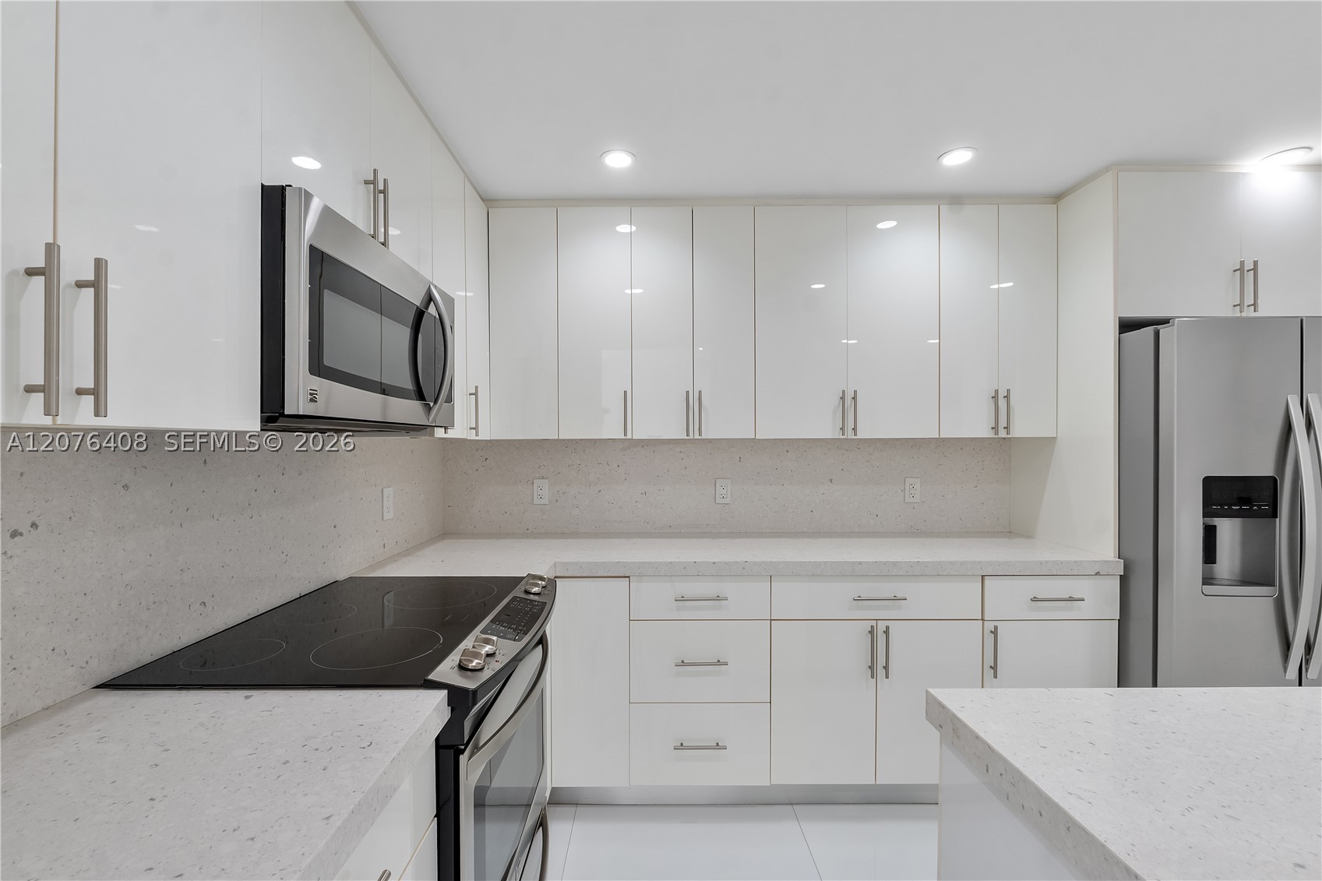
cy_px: 440
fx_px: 551
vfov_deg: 77.3
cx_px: 661
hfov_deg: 100.4
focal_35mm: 15
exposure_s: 1/10
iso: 160
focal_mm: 10
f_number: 11
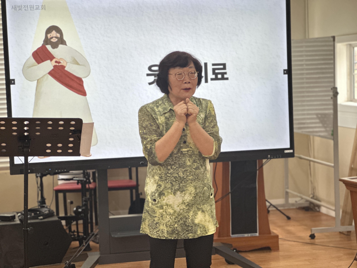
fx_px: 794
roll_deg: +0.4
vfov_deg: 19.1
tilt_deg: -4.1
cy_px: 134
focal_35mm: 77
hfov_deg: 25.3
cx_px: 178
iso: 160
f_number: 2.8
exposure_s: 1/120
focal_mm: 9
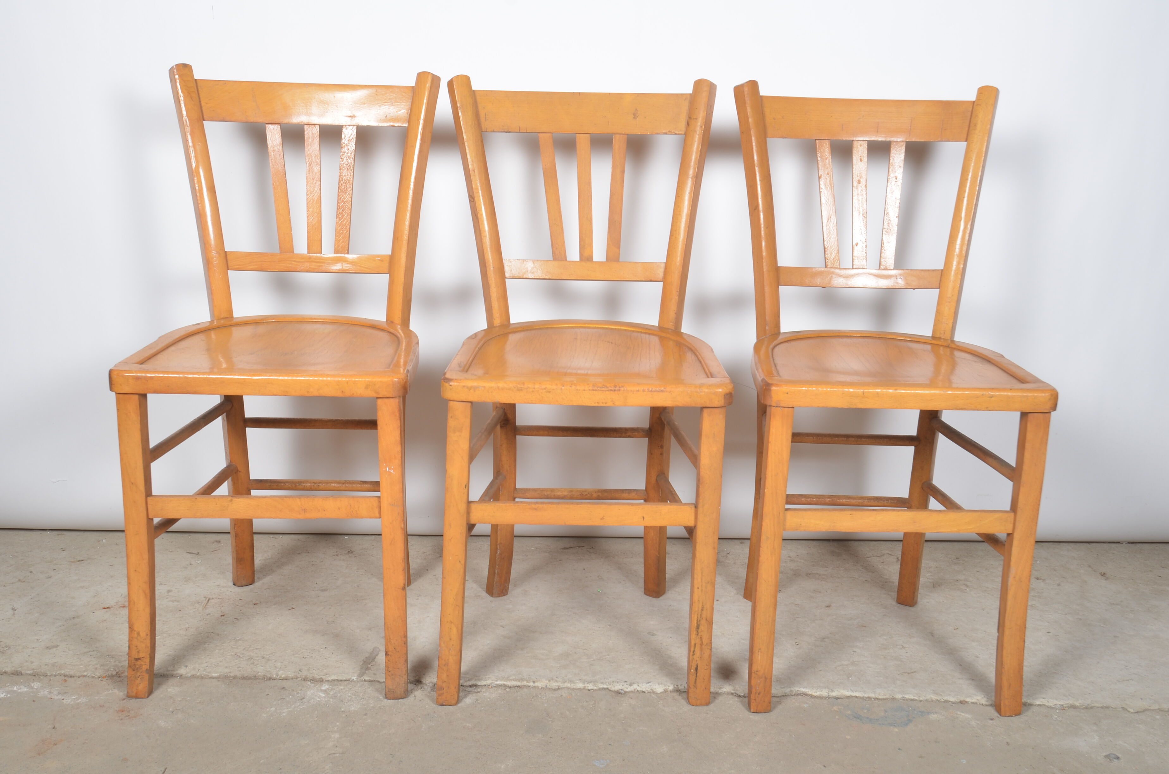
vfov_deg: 36.7
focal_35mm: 36
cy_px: 387
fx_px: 1167
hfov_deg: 53.2
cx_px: 584
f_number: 11
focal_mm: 24
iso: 100
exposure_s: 1/125
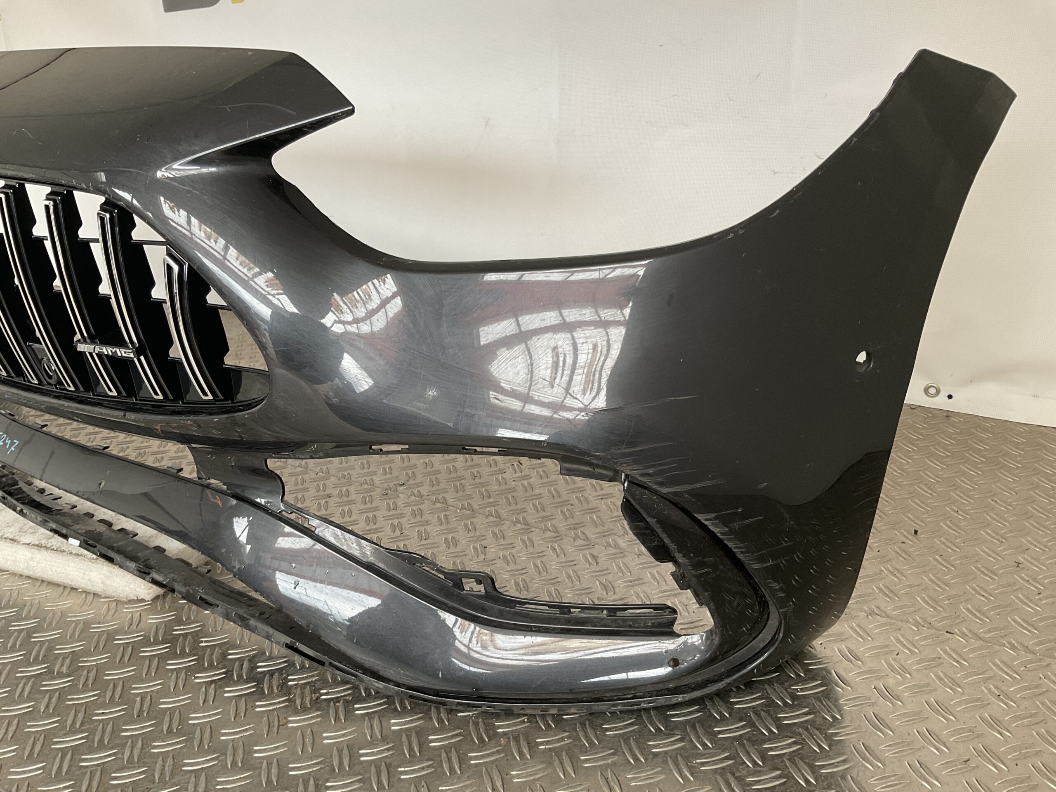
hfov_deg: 61.7
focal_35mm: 29
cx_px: 528
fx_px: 885
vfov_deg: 48.2
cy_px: 396
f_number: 1.8
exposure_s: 1/60
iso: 50
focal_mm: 3
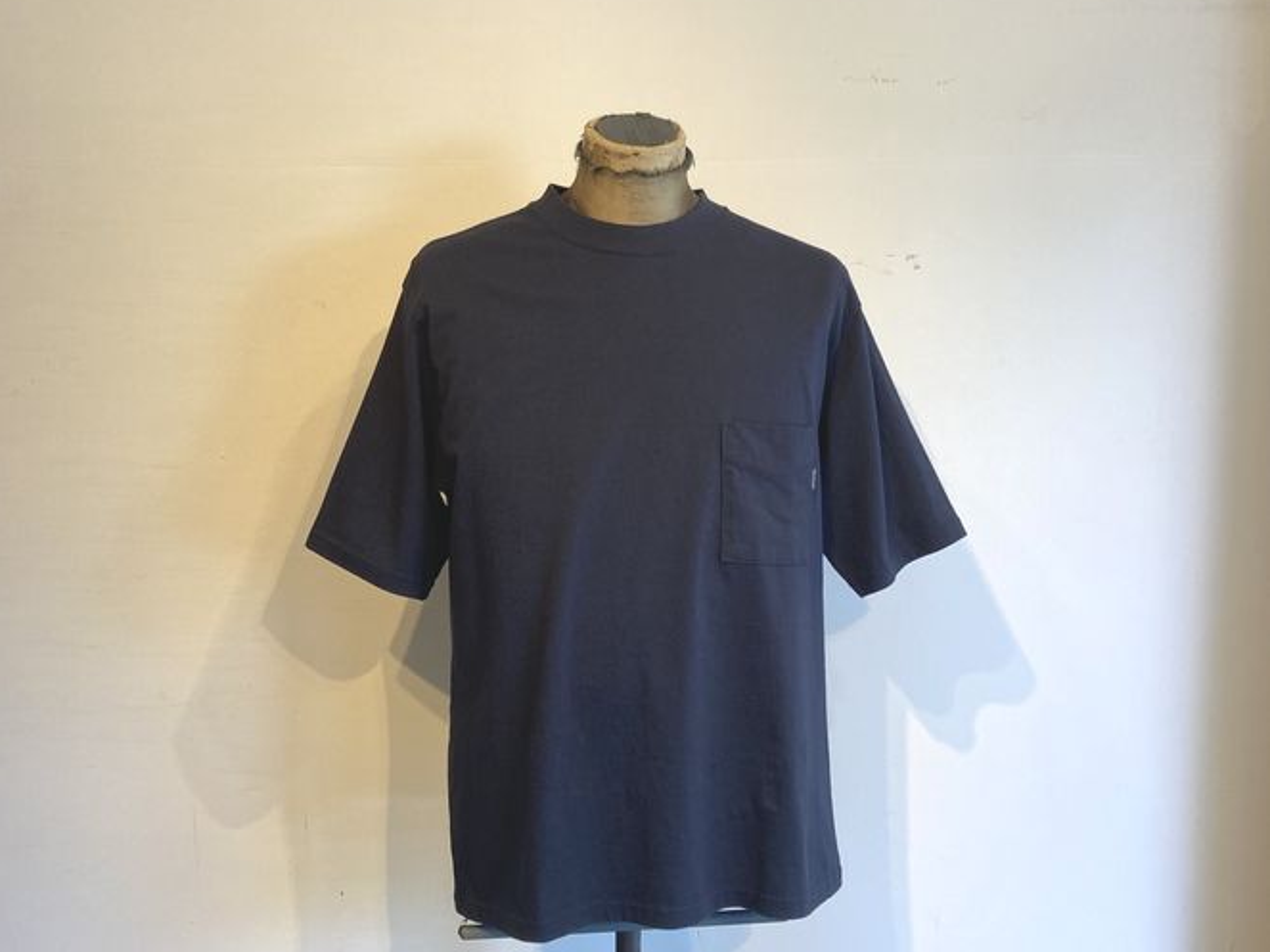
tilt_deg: -7.9
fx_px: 1394
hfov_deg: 49.0
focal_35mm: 38
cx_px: 625
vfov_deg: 37.7
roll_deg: +0.1
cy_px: 465
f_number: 1.8
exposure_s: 1/100
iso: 50
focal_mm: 3.99
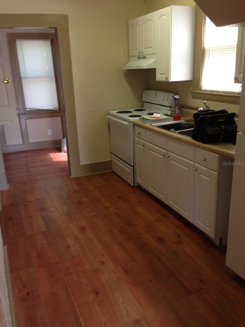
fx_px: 311
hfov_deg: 42.9
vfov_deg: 55.4
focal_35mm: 33
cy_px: 164
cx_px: 122
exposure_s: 1/20
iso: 64
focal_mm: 4.13
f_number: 2.4
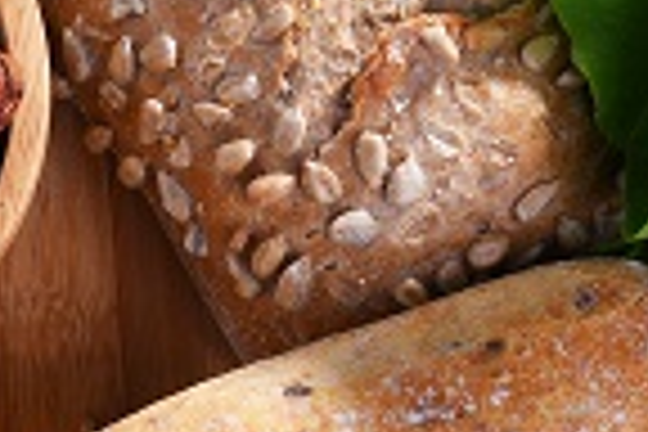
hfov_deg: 8.1
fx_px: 4554
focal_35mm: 253
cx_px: -54
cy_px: 578
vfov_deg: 5.4
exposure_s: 1/125
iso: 100
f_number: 16
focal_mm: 44
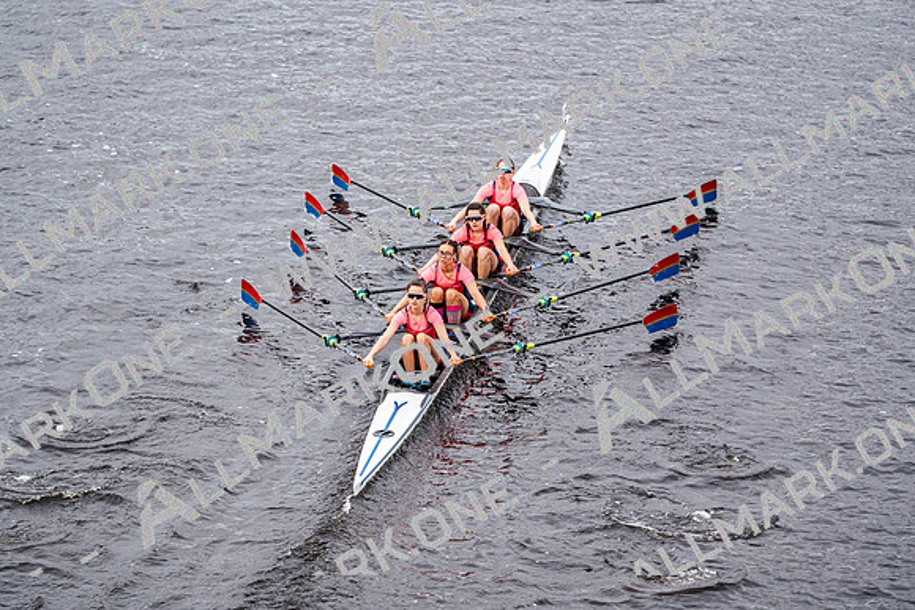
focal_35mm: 200
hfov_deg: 10.3
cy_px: 305
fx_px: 5084
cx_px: 458
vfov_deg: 6.9
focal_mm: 200
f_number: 2.8
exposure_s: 1/2000
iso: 320
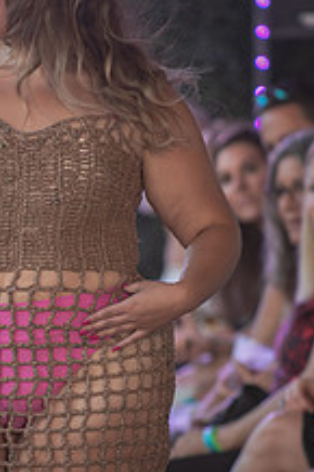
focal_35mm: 496
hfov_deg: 2.8
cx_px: 28
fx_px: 6499
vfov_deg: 4.2
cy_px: 275
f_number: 4
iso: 400
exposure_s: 1/250
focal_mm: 200
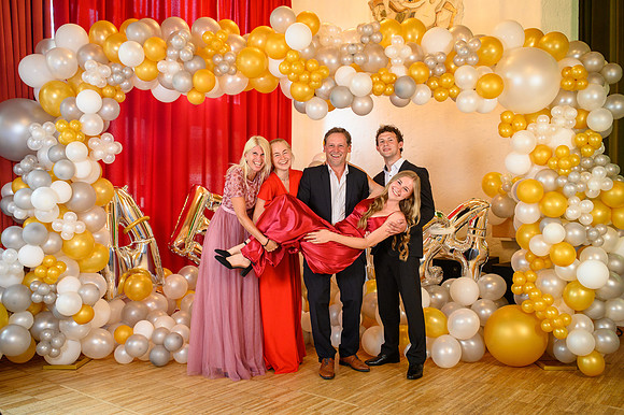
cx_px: 312
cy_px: 208
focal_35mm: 35
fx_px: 606
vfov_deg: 37.8
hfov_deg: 54.5
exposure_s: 1/100
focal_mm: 35
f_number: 3.5
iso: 1250
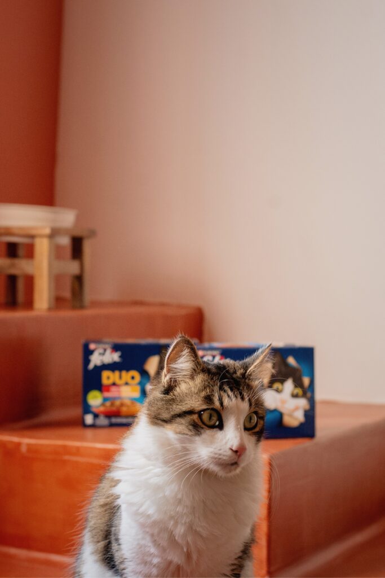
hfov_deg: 18.2
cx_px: 192
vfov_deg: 27.0
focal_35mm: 75
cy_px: 289
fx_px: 1203
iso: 800
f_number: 4.5
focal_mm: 50
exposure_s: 1/80
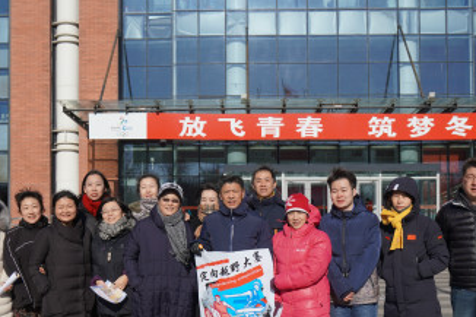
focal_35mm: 46
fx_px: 608
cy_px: 214
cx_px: 237
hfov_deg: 42.8
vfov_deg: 29.0
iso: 100
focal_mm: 20
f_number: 5
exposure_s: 1/1000
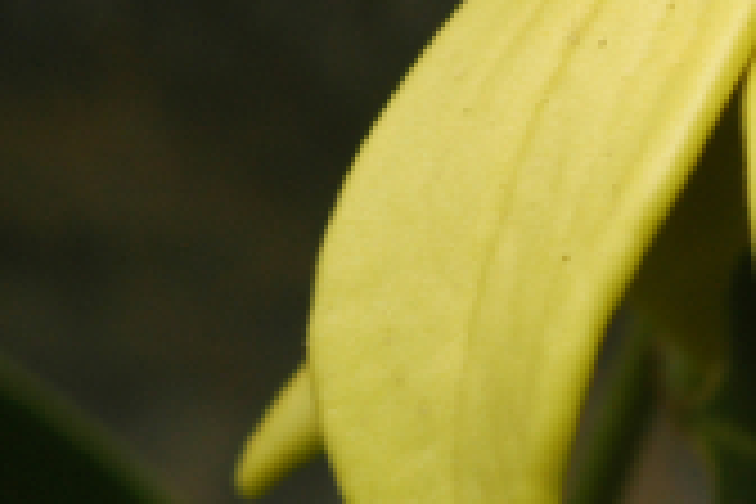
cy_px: -92
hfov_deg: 2.7
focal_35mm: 760
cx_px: 828
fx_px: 15967
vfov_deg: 1.8
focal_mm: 105
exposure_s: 1/125
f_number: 7.1
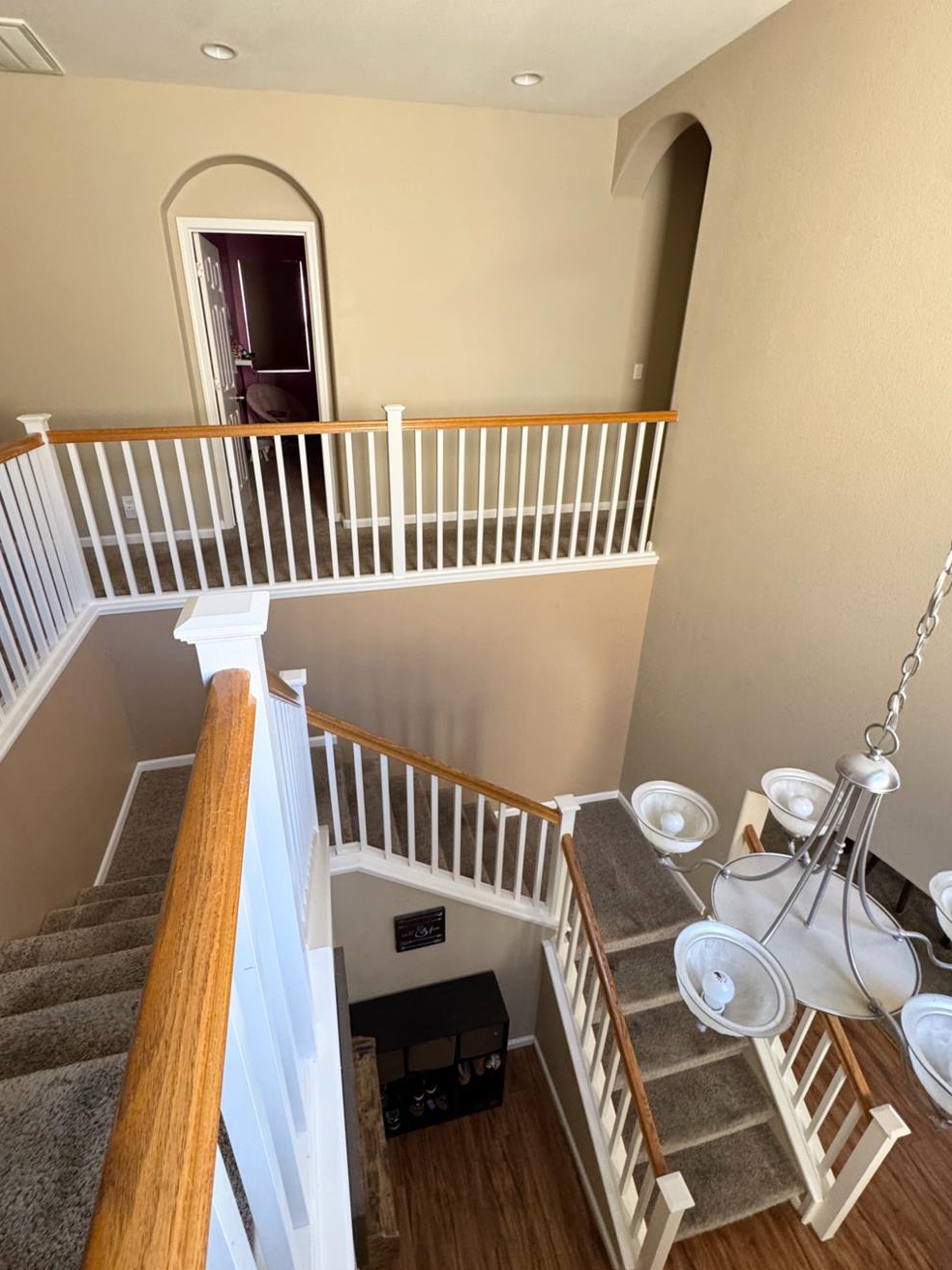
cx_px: 434
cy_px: 609
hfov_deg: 77.9
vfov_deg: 94.5
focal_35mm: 16
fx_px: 587
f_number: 2.2
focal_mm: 2.22
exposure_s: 1/120
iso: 250
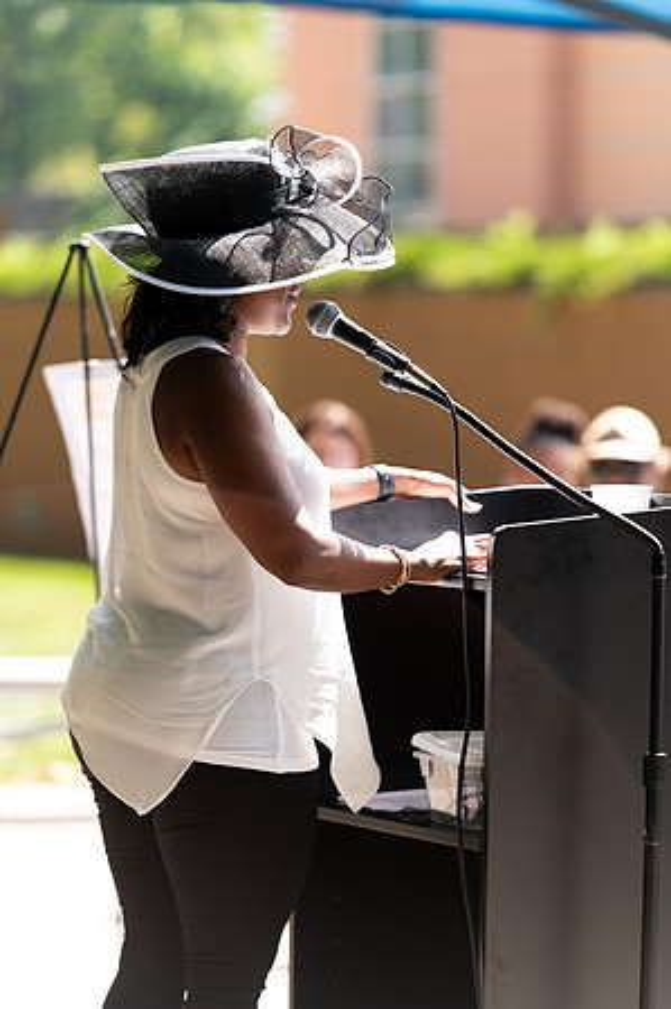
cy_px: 504
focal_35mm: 170
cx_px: 336
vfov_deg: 12.1
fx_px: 4764
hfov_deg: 8.1
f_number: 2.8
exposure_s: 1/640
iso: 100
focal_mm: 170
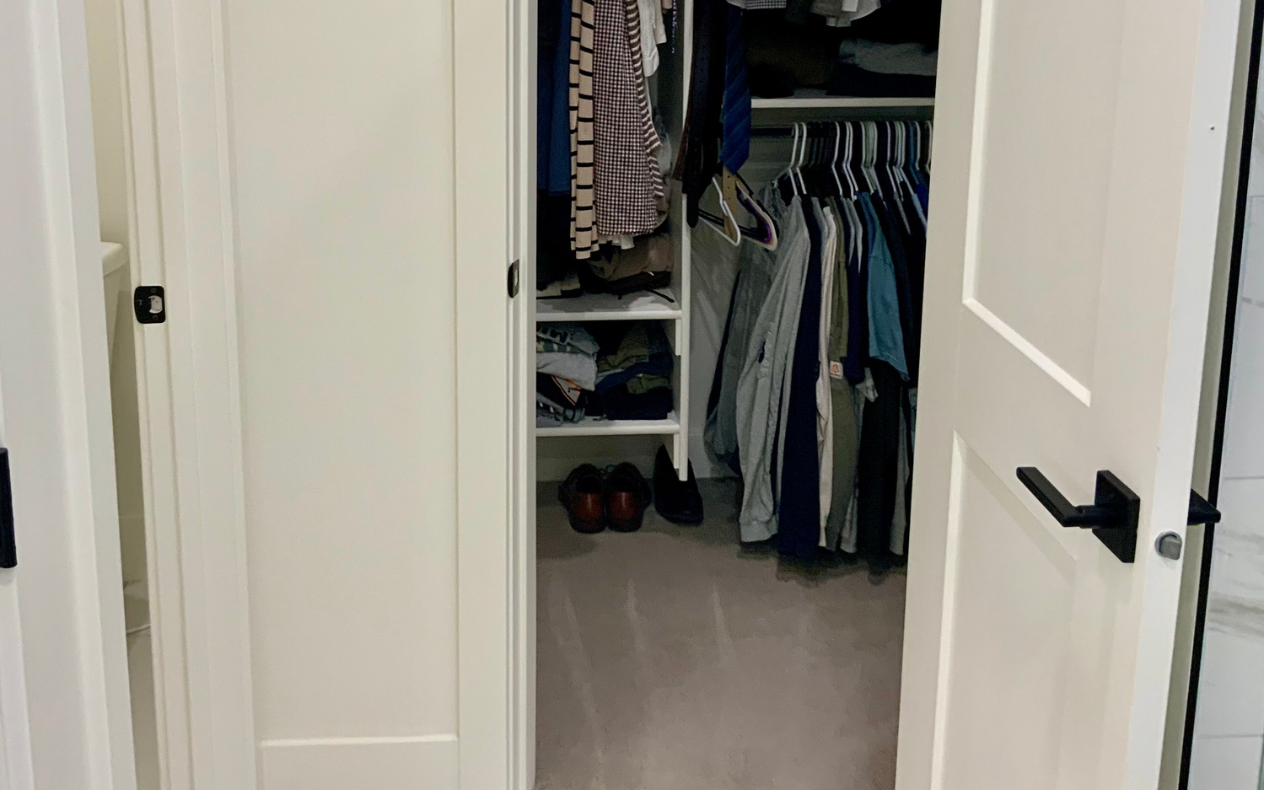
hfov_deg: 47.0
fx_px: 1447
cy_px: 174
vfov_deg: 29.9
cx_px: 537
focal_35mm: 42
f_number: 1.8
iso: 64
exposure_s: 1/120
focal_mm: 3
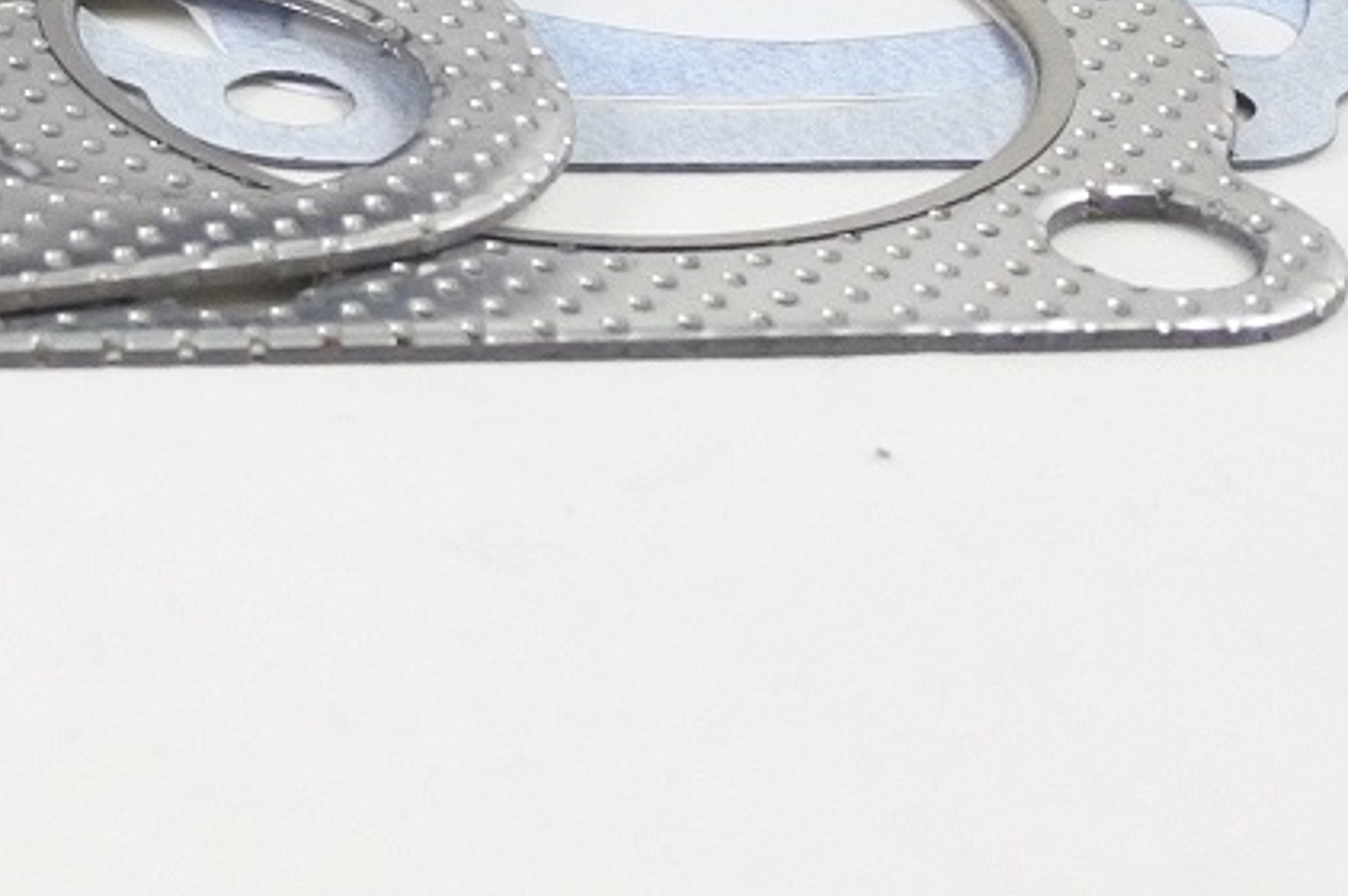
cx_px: -972
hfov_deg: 14.0
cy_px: -805
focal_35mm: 132
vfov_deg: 9.8
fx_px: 4939
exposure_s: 1/125
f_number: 3.8
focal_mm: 12.6
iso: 500
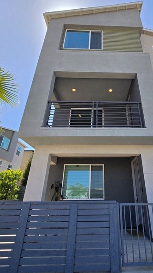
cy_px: 144
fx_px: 115
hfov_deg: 64.9
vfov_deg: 99.3
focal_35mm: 16
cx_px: 105
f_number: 2.2
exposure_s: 1/1402
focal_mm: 2.2
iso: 50
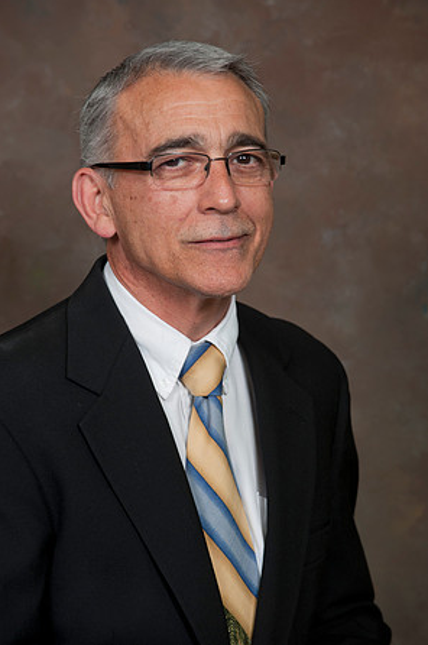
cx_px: 215
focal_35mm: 202
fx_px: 3613
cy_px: 321
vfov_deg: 10.2
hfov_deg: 6.8
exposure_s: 1/125
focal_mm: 200
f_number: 5.6
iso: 320
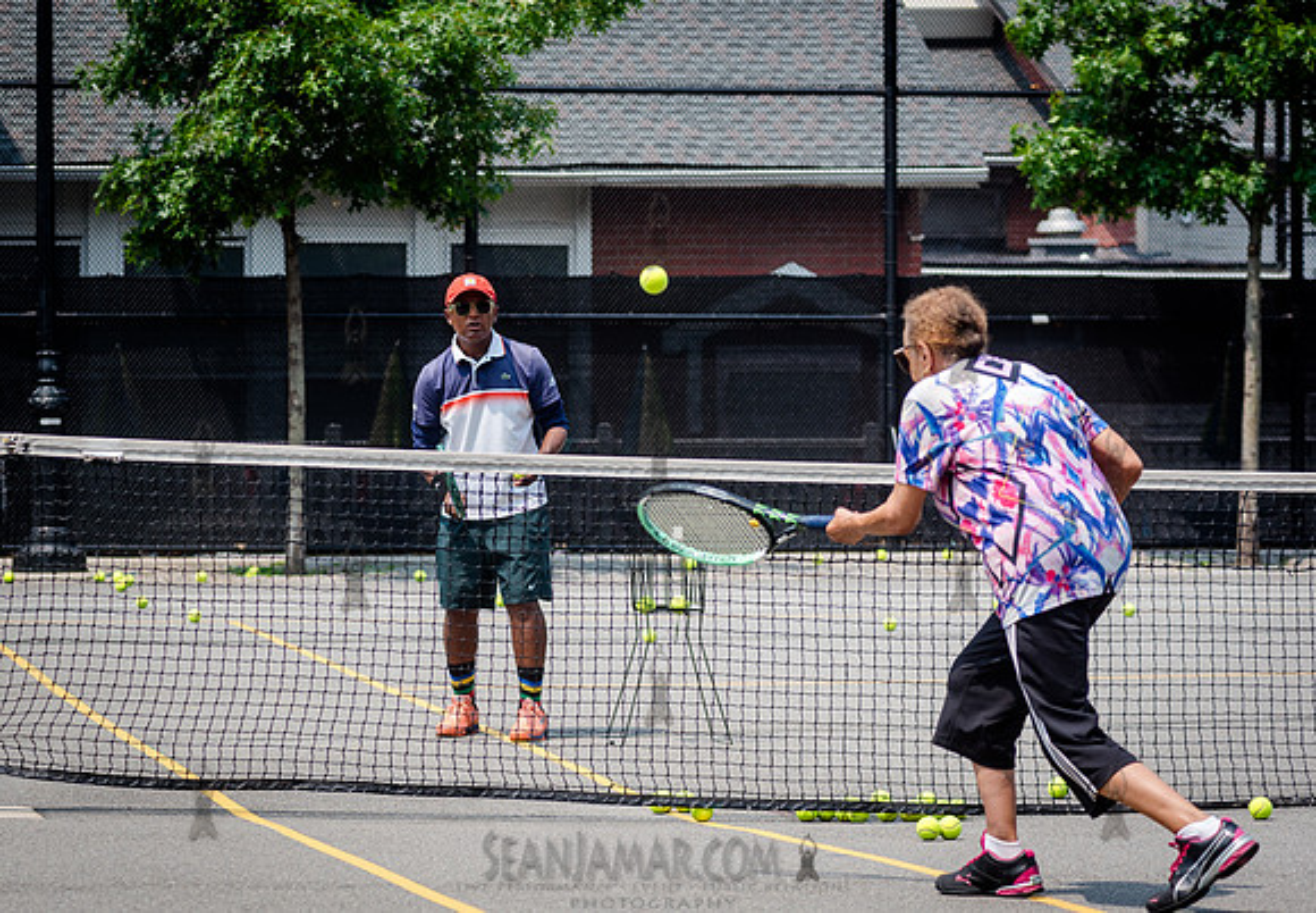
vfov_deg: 9.8
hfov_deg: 14.1
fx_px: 5302
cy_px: 371
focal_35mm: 143
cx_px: 505
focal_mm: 112
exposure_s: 1/1250
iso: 200
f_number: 4.5
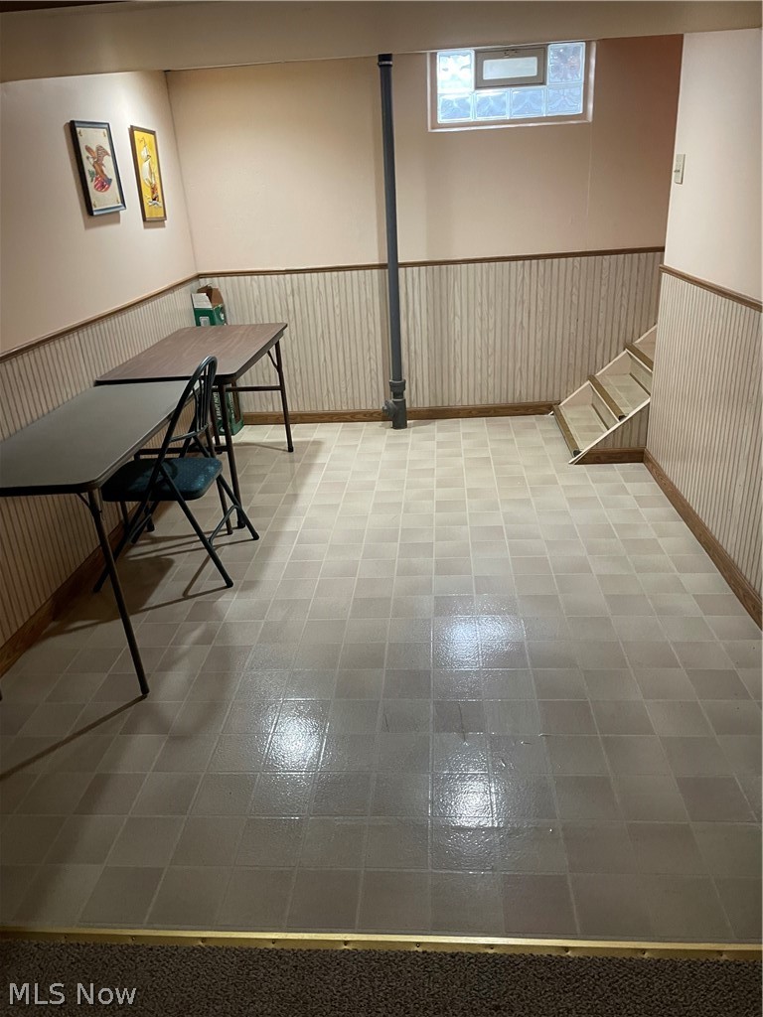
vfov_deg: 67.3
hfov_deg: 53.1
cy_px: 508
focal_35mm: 26
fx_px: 764
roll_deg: +2.0
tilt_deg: -22.0
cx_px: 382
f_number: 1.6
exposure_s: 1/60
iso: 200
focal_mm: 4.2
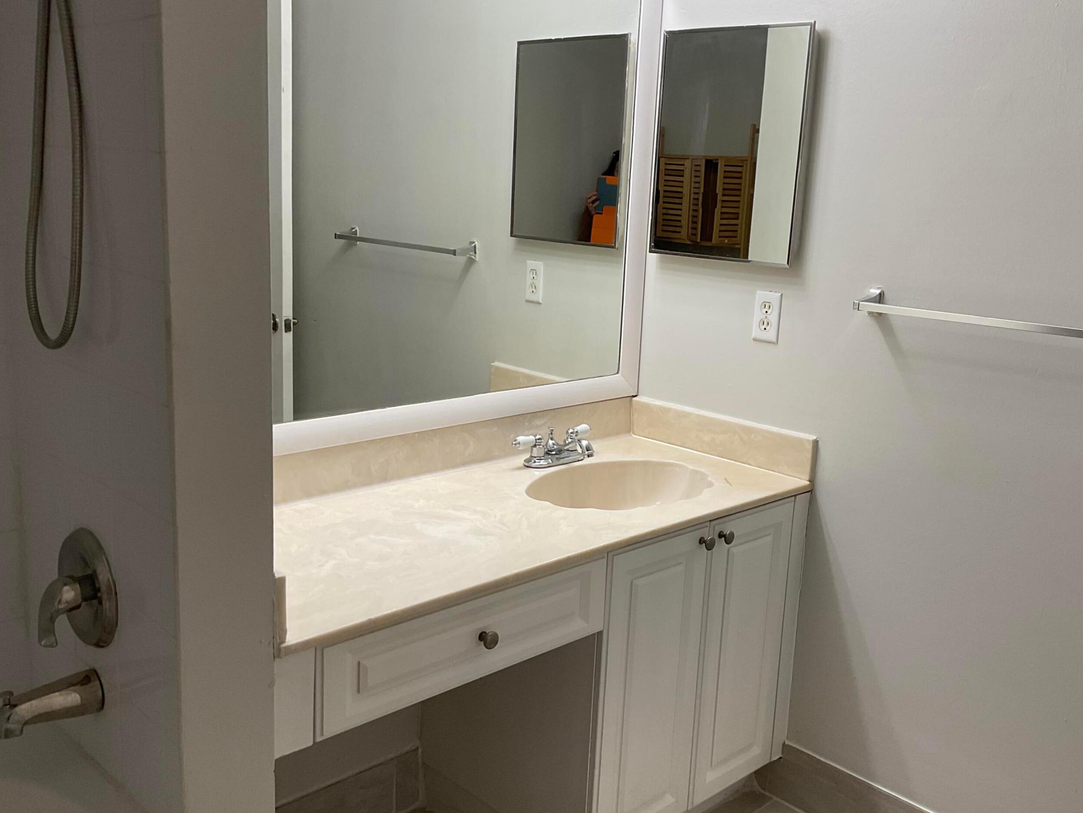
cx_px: 601
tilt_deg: -12.5
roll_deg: -2.7
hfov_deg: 52.5
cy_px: 406
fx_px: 1095
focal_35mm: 35
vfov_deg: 40.7
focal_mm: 3
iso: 40
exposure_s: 1/60
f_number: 1.8
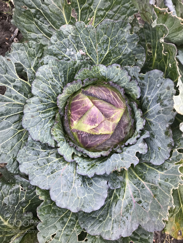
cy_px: 122
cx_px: 92
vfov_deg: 63.4
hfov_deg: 49.7
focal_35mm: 28
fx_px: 197
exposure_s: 1/100
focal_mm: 3.99
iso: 25
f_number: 1.8
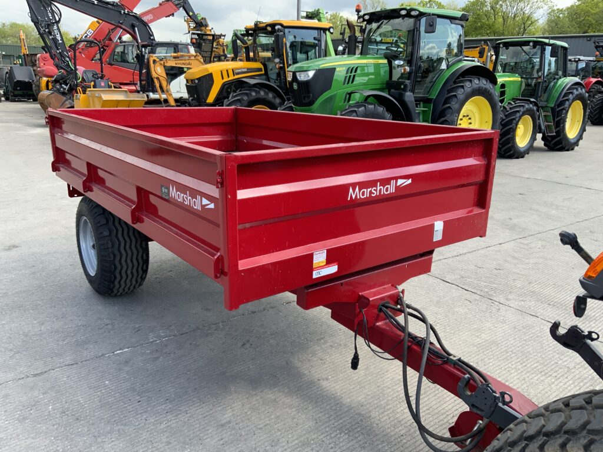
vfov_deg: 48.2
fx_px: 505
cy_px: 226
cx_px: 302
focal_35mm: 29
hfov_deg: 61.7
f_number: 1.8
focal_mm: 3
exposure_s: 1/383
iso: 16
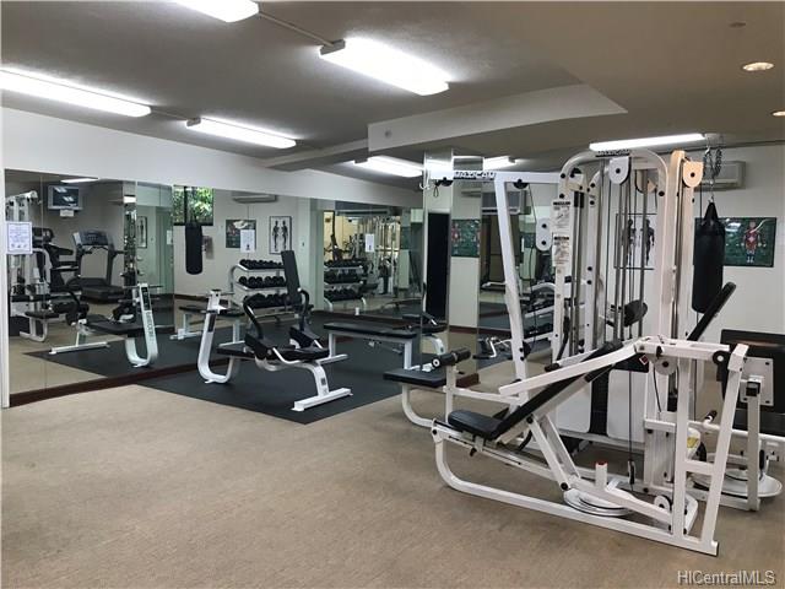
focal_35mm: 28
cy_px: 294
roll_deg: -0.2
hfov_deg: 63.4
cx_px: 392
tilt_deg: -4.8
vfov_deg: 49.7
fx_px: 635
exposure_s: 1/30
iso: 25
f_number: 1.8
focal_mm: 3.99
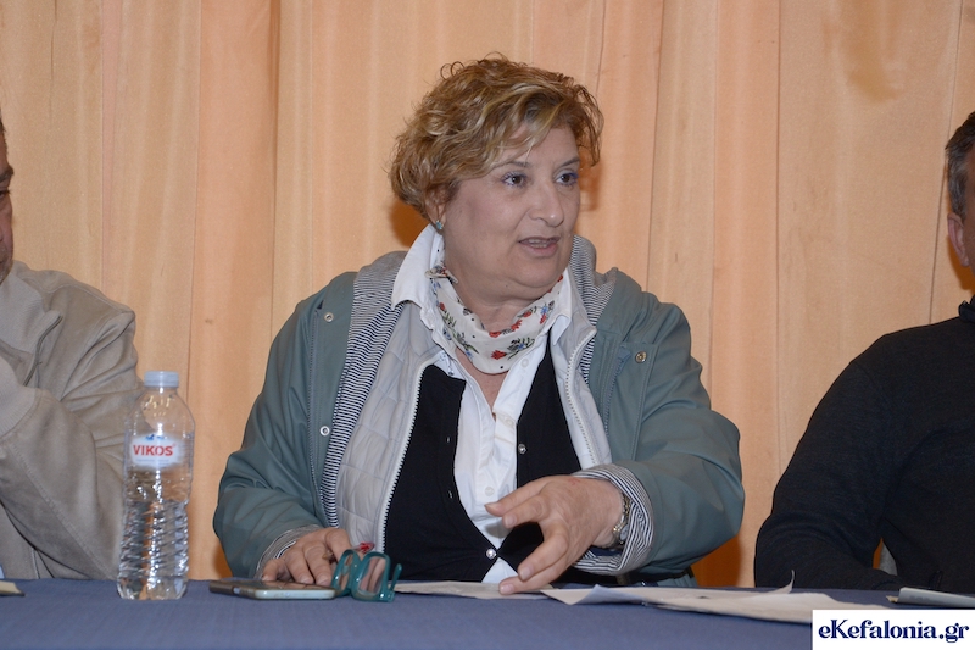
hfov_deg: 19.5
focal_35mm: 105
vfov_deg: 13.0
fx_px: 2843
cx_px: 488
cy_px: 325
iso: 800
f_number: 5.3
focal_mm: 70
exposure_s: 1/80
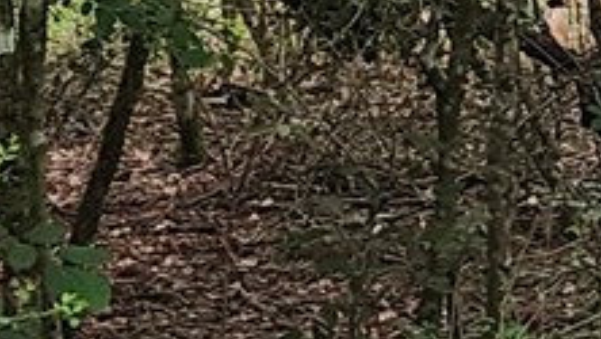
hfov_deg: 8.5
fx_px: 3682
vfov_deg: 5.3
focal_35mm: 231
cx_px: 1440
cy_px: 212
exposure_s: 1/180
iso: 125
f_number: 1.8
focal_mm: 6.4
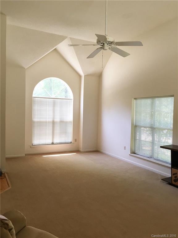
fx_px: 199
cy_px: 119
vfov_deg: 61.7
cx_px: 89
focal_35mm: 29
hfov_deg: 48.2
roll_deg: -1.0
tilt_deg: -0.7
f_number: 2.2
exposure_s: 1/30
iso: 25
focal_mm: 4.15
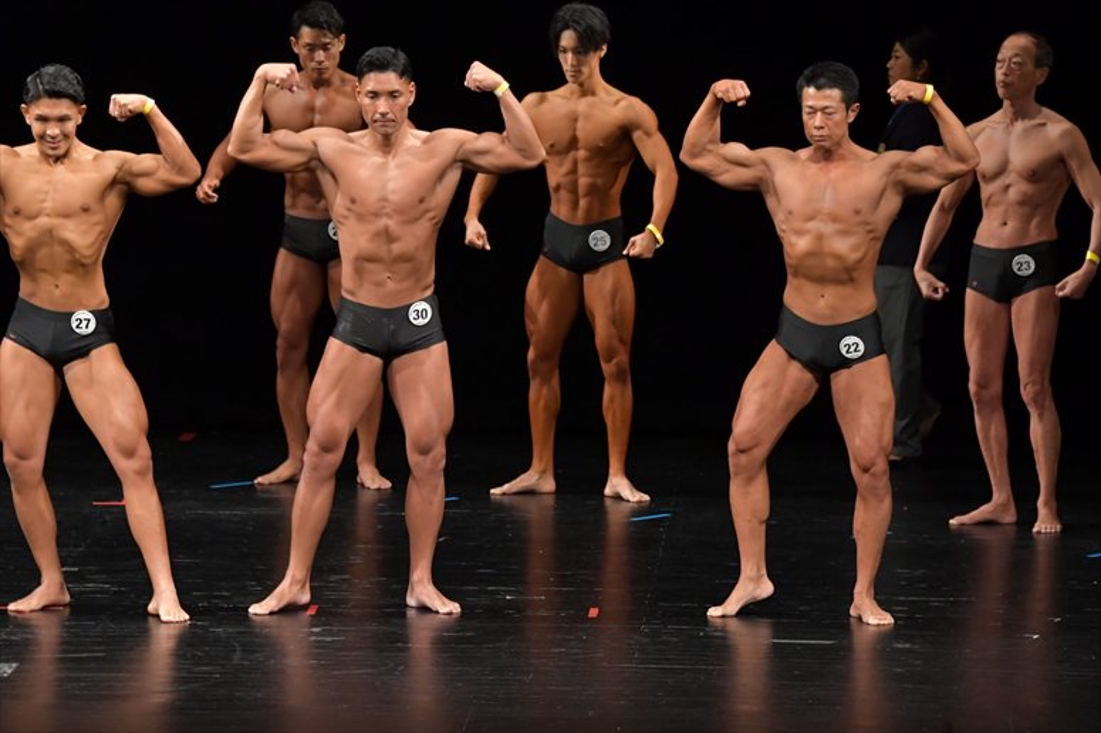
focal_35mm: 240
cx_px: 550
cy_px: 366
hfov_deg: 8.6
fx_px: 7337
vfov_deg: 5.7
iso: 3200
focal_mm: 160
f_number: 5.6
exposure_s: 1/400
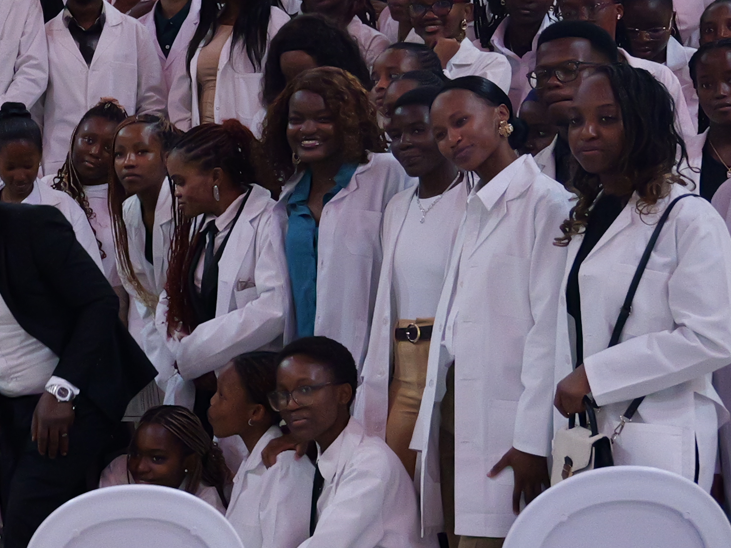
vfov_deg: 13.3
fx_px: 2344
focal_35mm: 111
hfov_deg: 16.6
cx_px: -261
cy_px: 240
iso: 5000
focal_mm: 29
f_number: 2.8
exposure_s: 1/60
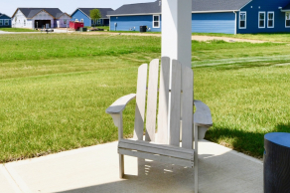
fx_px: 290
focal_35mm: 36
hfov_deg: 46.7
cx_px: 18
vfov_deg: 35.2
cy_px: 30
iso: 640
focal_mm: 14
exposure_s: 1/250
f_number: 20
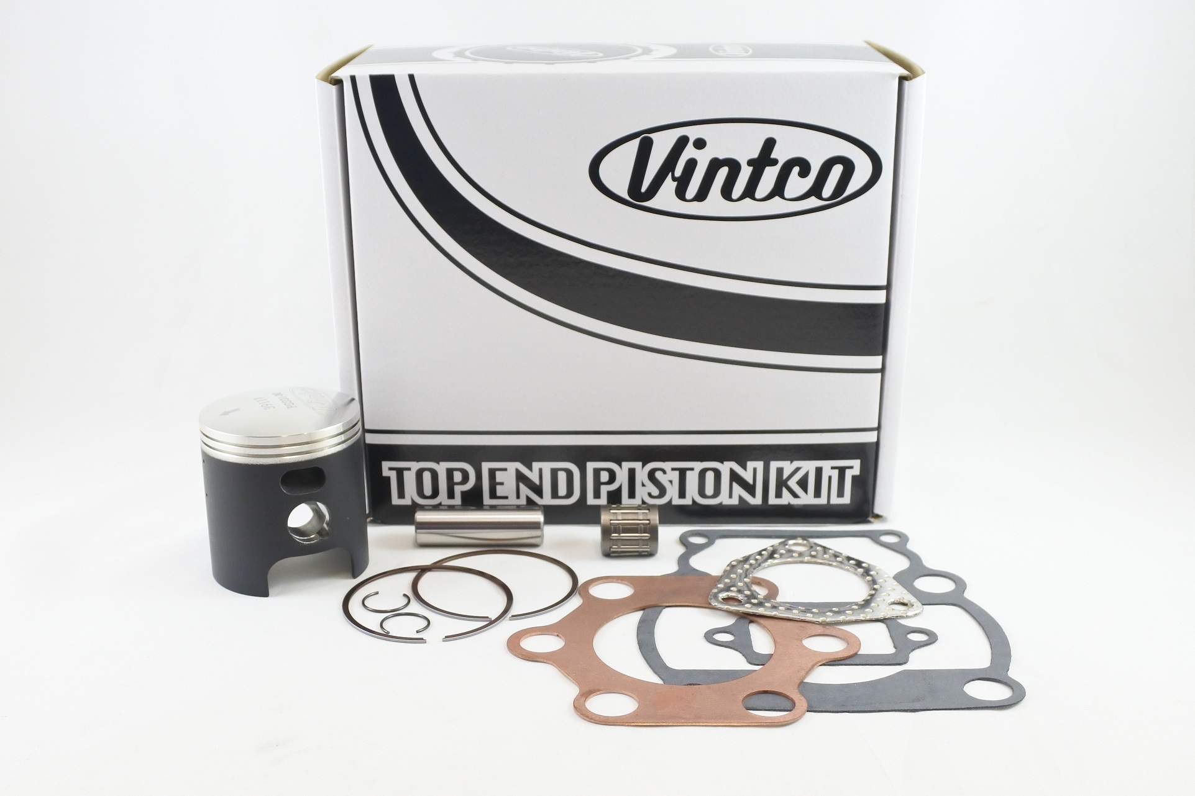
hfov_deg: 61.9
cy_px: 398
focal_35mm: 30
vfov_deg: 43.6
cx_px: 598
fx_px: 996
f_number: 3.8
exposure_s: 1/125
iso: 450
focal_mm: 11.4
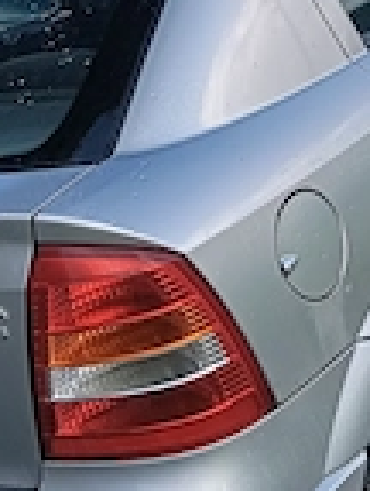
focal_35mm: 78
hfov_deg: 19.0
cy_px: -48
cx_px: 219
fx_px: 1107
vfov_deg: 23.4
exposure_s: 1/136
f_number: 1.8
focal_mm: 4.22
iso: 109
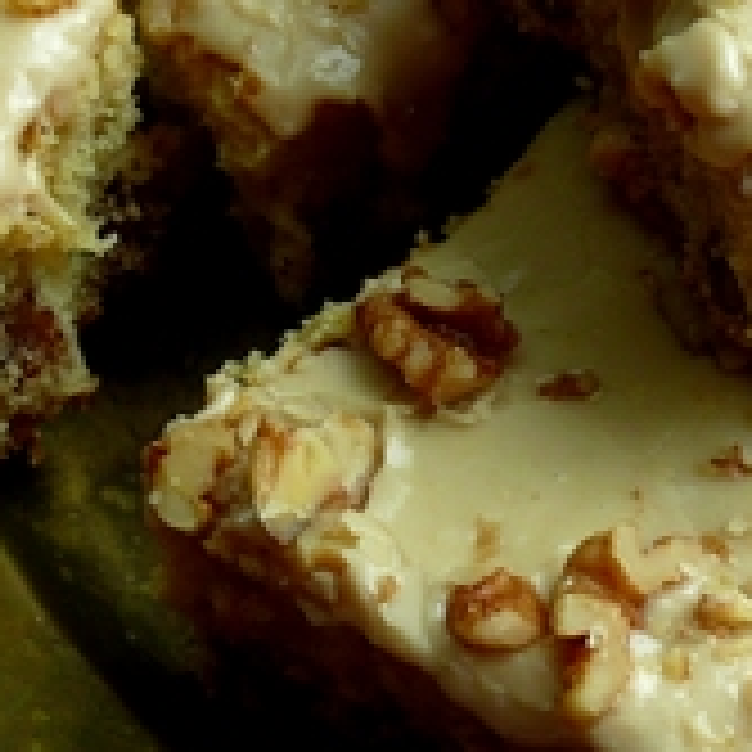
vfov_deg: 7.0
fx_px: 6120
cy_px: 349
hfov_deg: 7.0
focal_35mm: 249
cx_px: 813
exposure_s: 1/100
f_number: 3.6
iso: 100
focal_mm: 17.3
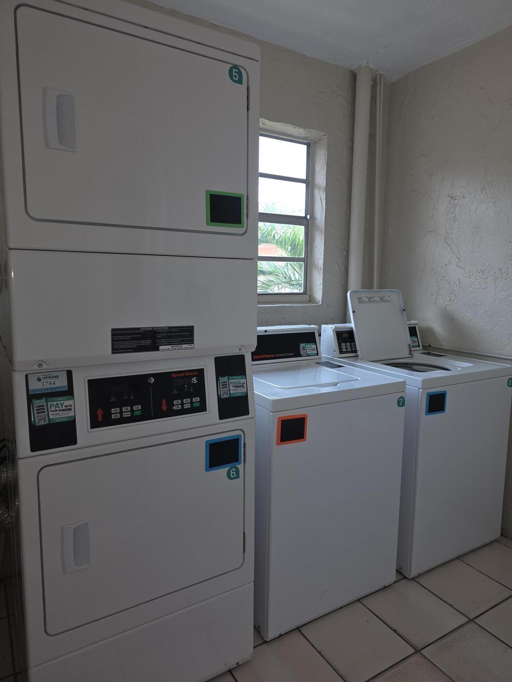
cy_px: 341
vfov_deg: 73.9
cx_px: 256
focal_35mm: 23
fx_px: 454
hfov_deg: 58.9
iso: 16
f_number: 1.7
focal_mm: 6.3
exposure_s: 1/60
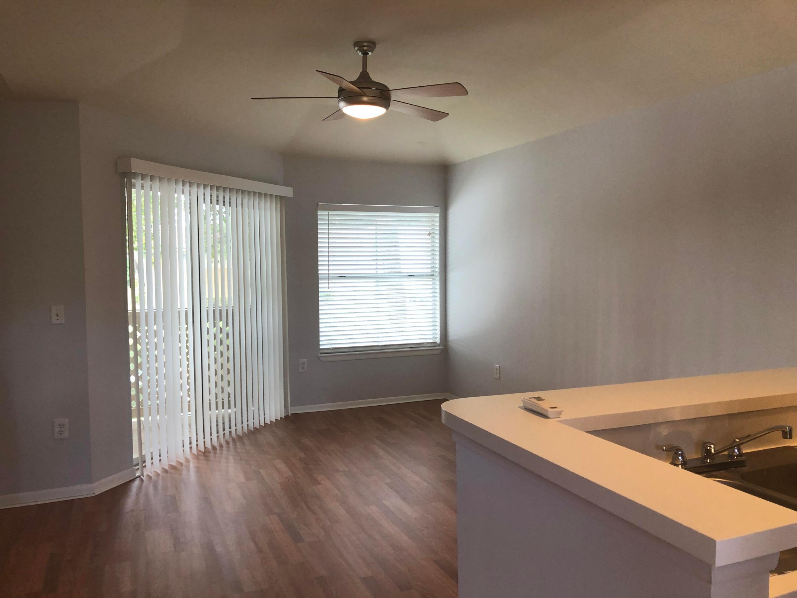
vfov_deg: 49.7
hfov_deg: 63.4
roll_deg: -0.1
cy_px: 299
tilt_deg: -2.9
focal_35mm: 28
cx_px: 398
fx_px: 645
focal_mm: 3.99
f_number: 1.8
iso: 32
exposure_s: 1/30
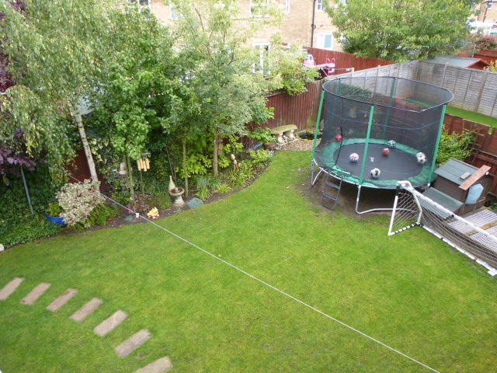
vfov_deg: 56.8
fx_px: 345
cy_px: 186
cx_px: 248
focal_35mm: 24
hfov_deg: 71.6
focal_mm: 4.3
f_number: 3.3
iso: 160
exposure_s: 1/60
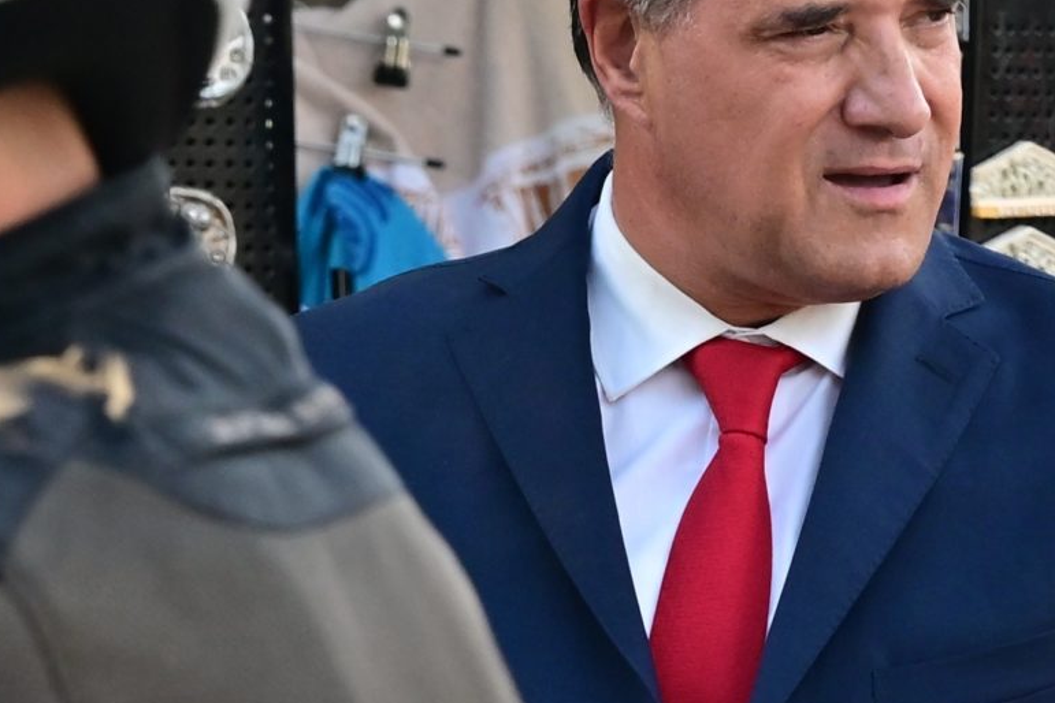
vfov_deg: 2.3
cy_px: 479
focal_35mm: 598
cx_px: 772
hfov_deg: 3.4
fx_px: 17523
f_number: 6.3
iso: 1400
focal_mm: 120
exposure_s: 1/500
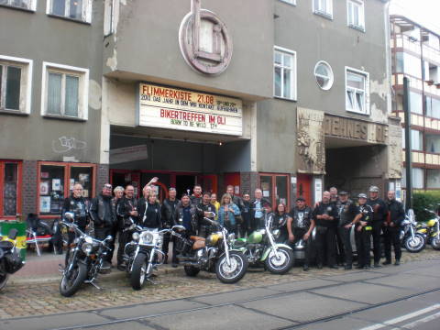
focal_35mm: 38
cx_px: 220
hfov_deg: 49.0
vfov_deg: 37.7
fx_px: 483
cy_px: 165
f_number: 3.1
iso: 100
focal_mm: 6.3
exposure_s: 1/100
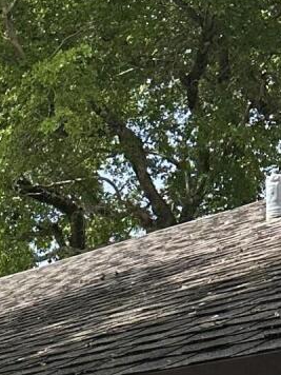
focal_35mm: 135
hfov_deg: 10.2
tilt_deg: -4.4
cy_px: 719
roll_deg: +1.9
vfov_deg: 12.9
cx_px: -258
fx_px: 1461
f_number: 1.78
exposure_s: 1/3717
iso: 80
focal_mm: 6.86
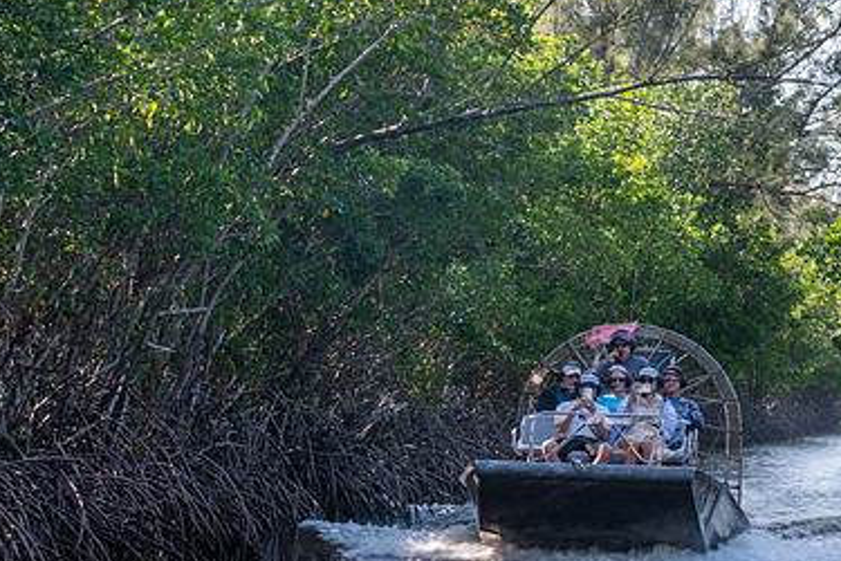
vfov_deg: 6.6
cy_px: 381
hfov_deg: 9.9
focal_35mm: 208
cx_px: 544
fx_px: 4859
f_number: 16
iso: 320
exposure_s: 1/80
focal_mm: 105
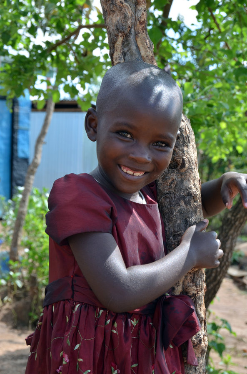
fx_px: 745
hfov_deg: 18.8
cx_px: 138
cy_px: 174
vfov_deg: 28.1
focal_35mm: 72
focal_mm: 42
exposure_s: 1/200
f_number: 7.1
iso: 200
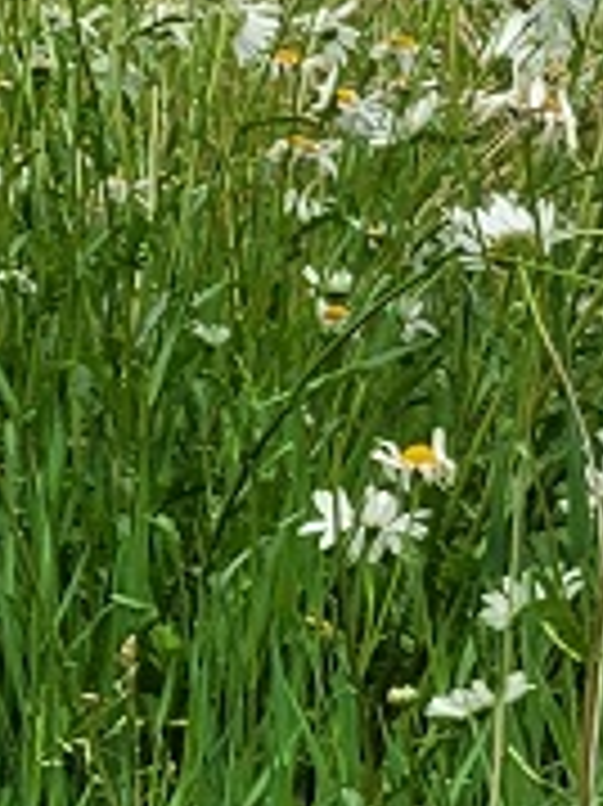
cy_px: 513
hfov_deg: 7.9
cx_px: -878
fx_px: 4046
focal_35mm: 174
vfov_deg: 11.4
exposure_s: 1/2038
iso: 40
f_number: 1.8
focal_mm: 5.4
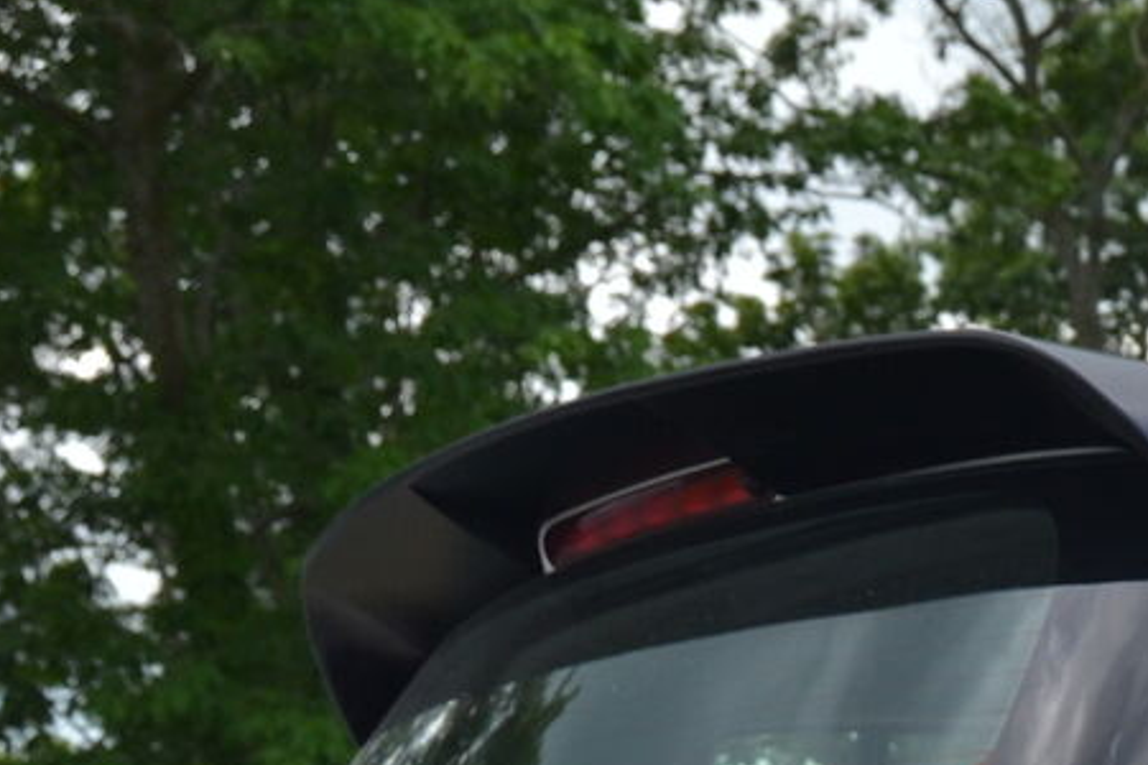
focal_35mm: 147
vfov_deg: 8.8
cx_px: 1735
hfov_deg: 13.2
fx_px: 4692
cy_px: 1517
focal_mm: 23
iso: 100
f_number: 6.3
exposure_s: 1/160
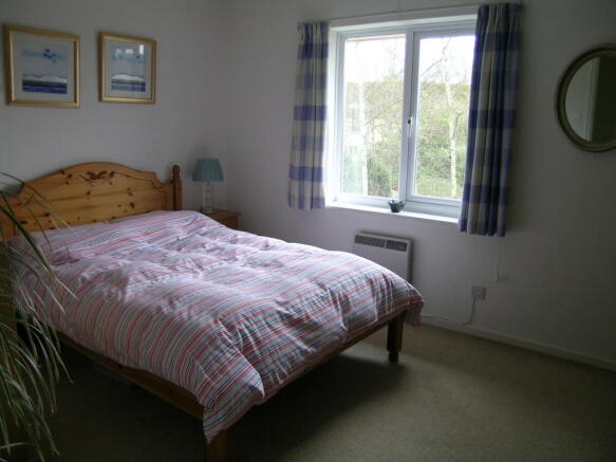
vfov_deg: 49.7
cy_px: 231
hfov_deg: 63.5
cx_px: 308
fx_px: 498
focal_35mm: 28
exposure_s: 1/34.7
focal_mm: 5.8
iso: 50
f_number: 2.8
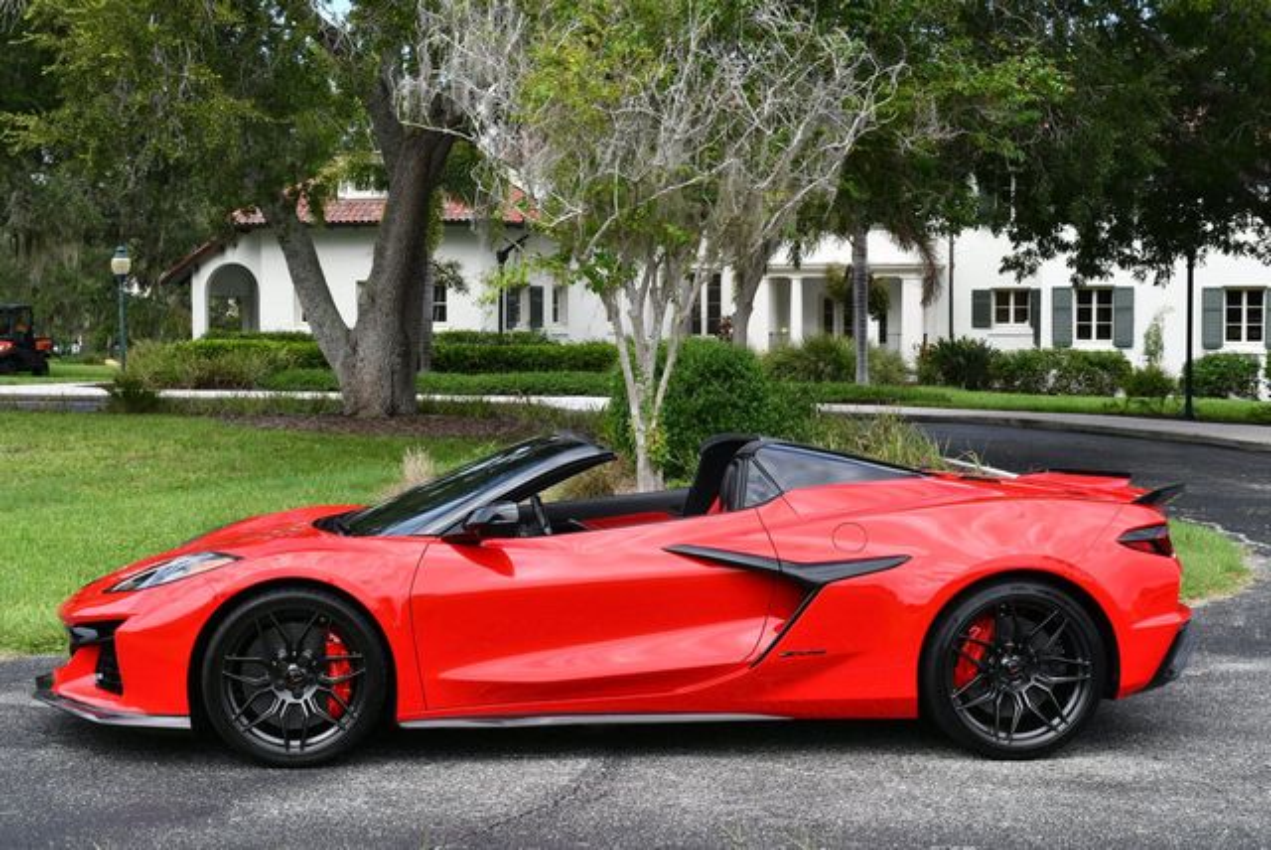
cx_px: 636
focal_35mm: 56
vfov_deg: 24.2
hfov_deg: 35.6
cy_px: 425
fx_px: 1979
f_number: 8
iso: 200
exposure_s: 1/250
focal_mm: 28
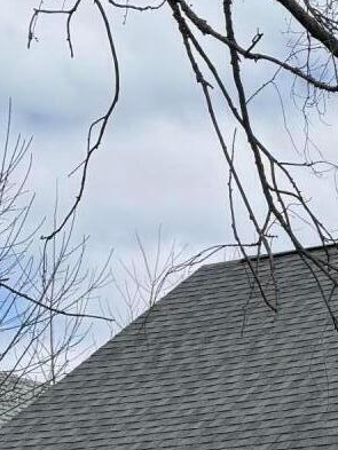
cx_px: 564
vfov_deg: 15.7
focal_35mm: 122
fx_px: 1587
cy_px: 508
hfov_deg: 11.5
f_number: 1.78
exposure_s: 1/5348
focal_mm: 6.76
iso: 80
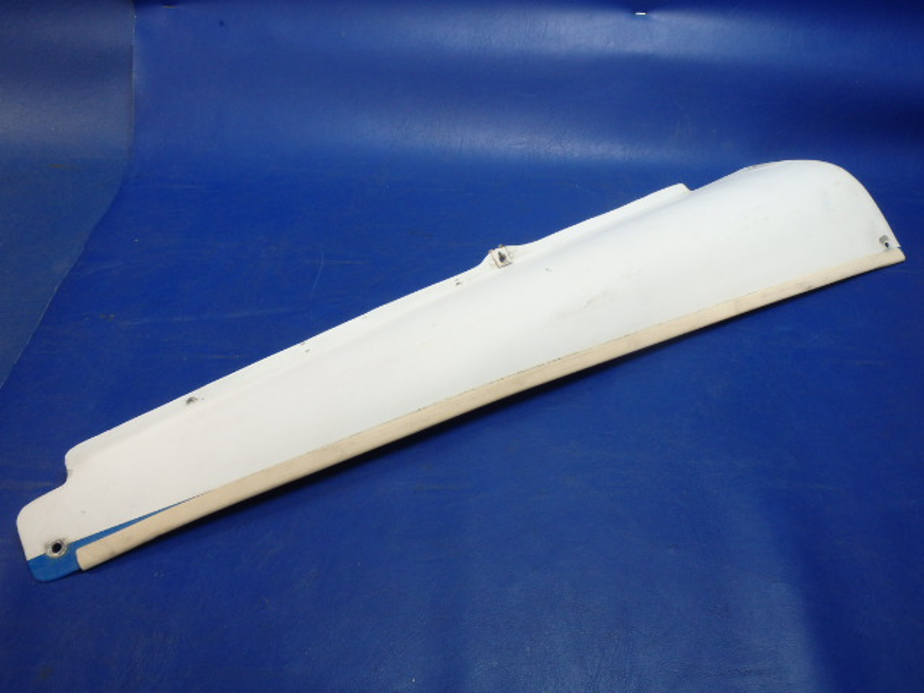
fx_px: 747
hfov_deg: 63.4
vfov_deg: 49.7
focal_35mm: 28
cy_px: 346
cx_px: 462
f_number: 3.9
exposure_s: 1/30
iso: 200
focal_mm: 5
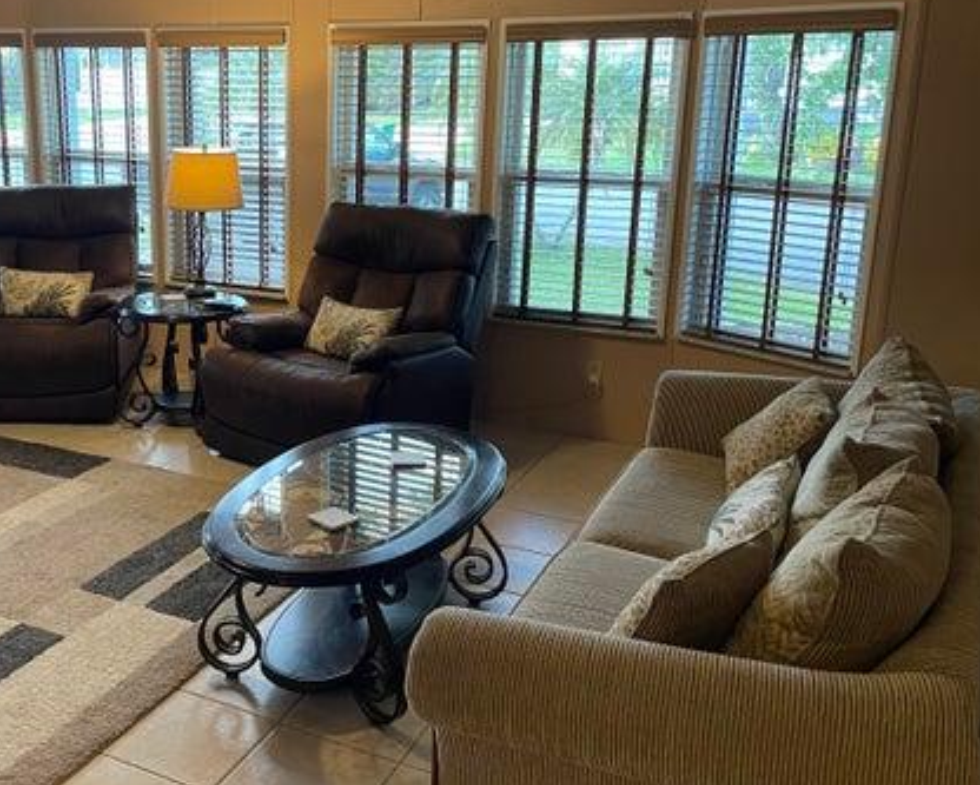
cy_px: 342
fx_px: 1131
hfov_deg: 45.2
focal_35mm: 39
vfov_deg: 38.2
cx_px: 243
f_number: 1.6
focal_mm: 4.2
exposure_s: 1/60
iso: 100
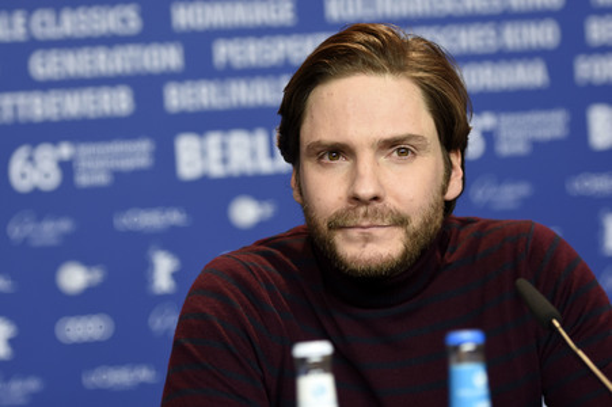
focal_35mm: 142
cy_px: 204
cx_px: 306
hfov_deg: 14.4
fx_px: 2421
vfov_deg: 9.6
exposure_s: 1/250
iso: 640
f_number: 3.2
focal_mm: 95
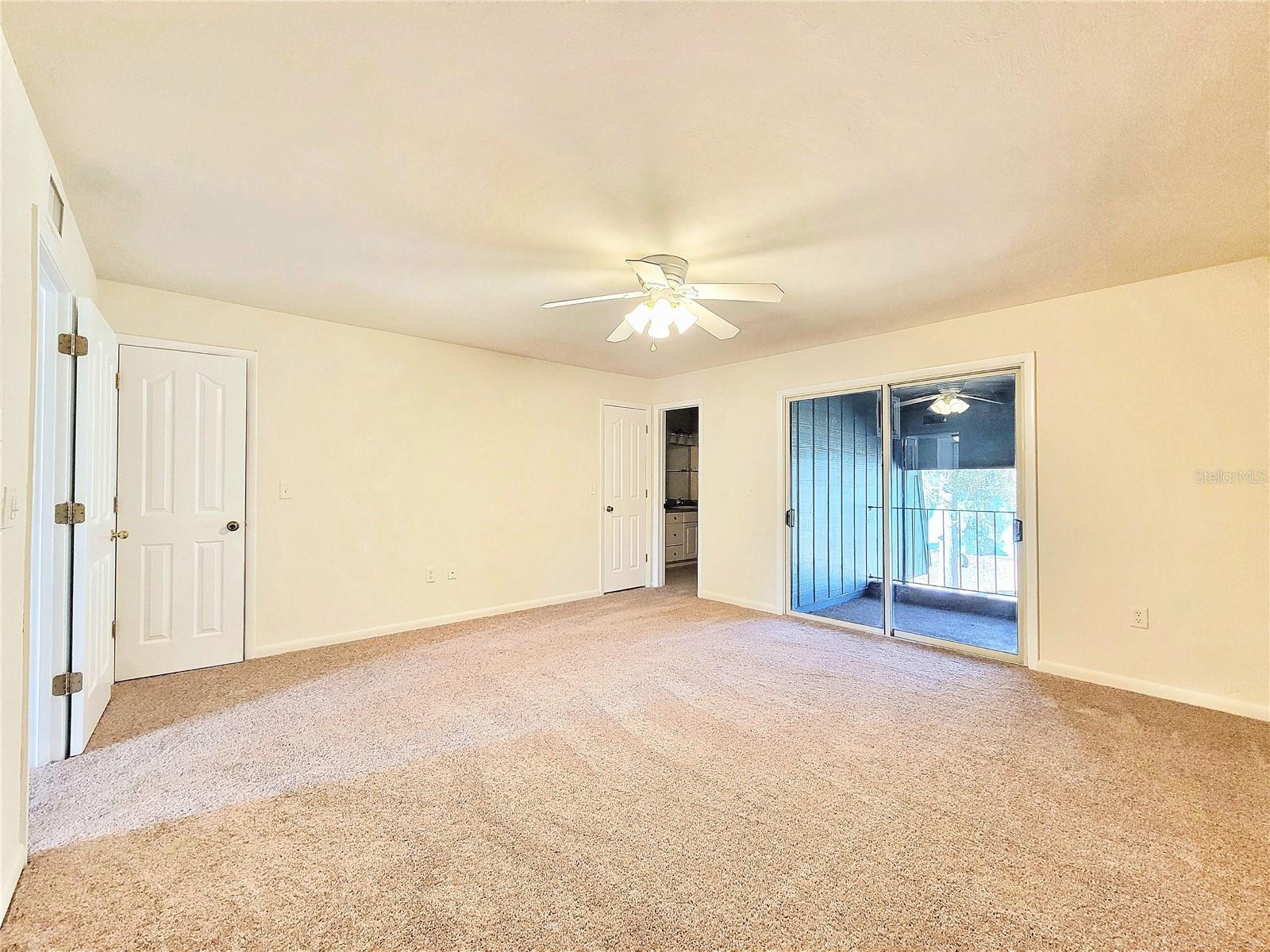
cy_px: 476
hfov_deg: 106.2
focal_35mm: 13
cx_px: 635
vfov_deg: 89.9
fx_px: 477
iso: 250
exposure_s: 1/60.2
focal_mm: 2.2
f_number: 2.2
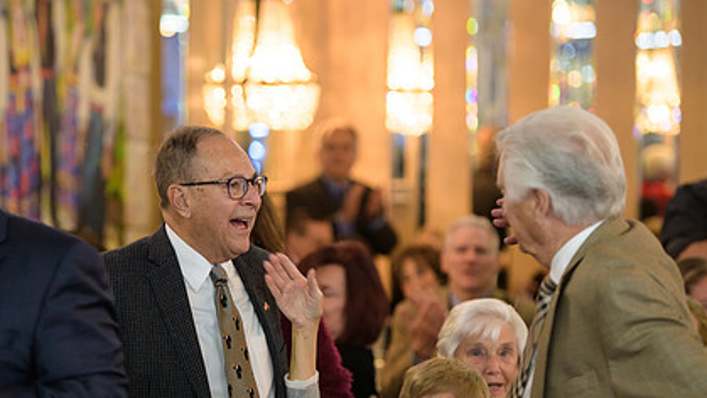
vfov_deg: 6.9
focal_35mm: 177
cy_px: 247
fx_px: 3319
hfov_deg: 12.1
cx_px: 228
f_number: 3.2
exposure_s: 1/125
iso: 1000
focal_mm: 122
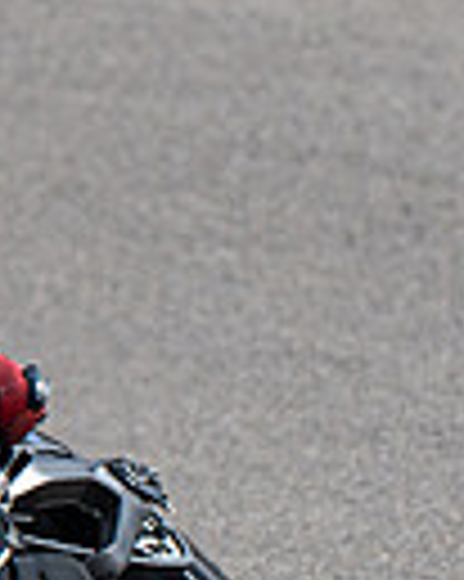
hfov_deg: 0.8
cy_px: 423
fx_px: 31880
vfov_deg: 1.0
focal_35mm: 1855
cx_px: -278
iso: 125
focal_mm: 280
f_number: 6.3
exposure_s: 1/1250
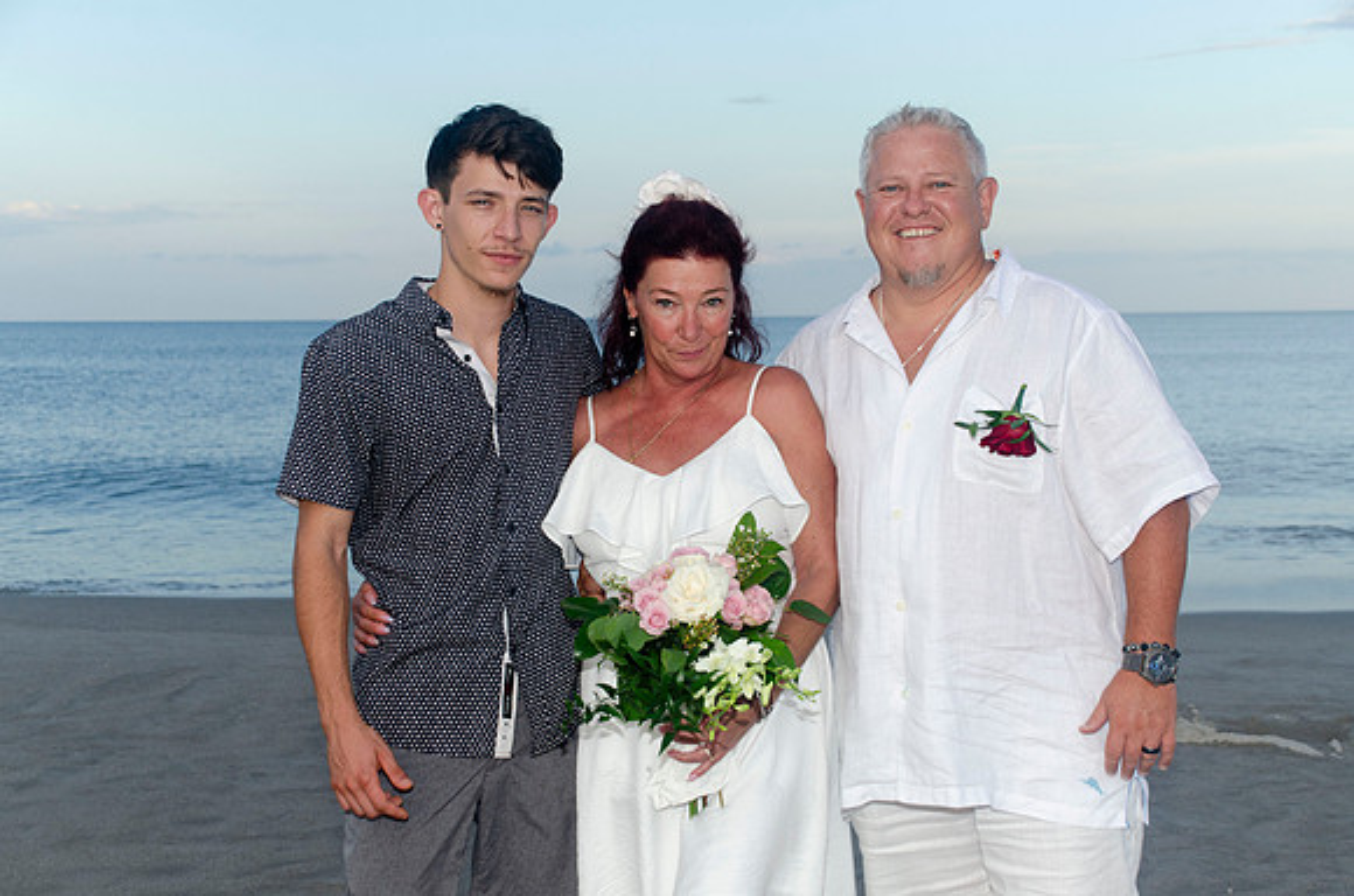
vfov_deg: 23.7
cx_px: 677
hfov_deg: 35.1
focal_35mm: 57
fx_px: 2139
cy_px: 448
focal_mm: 38
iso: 200
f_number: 6.3
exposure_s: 1/250
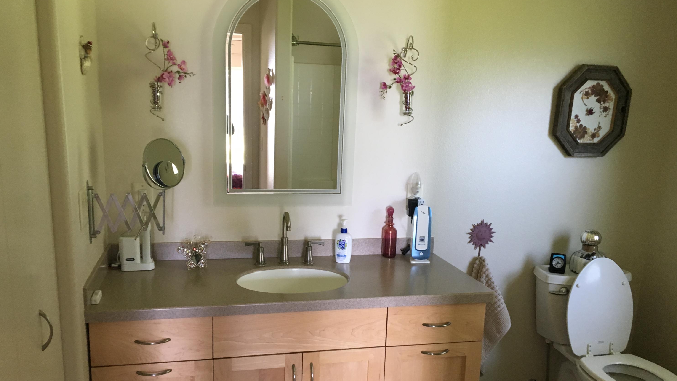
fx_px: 574
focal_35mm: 32
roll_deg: -3.8
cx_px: 335
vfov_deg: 36.5
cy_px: 236
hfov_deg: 61.0
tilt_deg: -12.7
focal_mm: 4.15
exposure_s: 1/30
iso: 100
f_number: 2.2
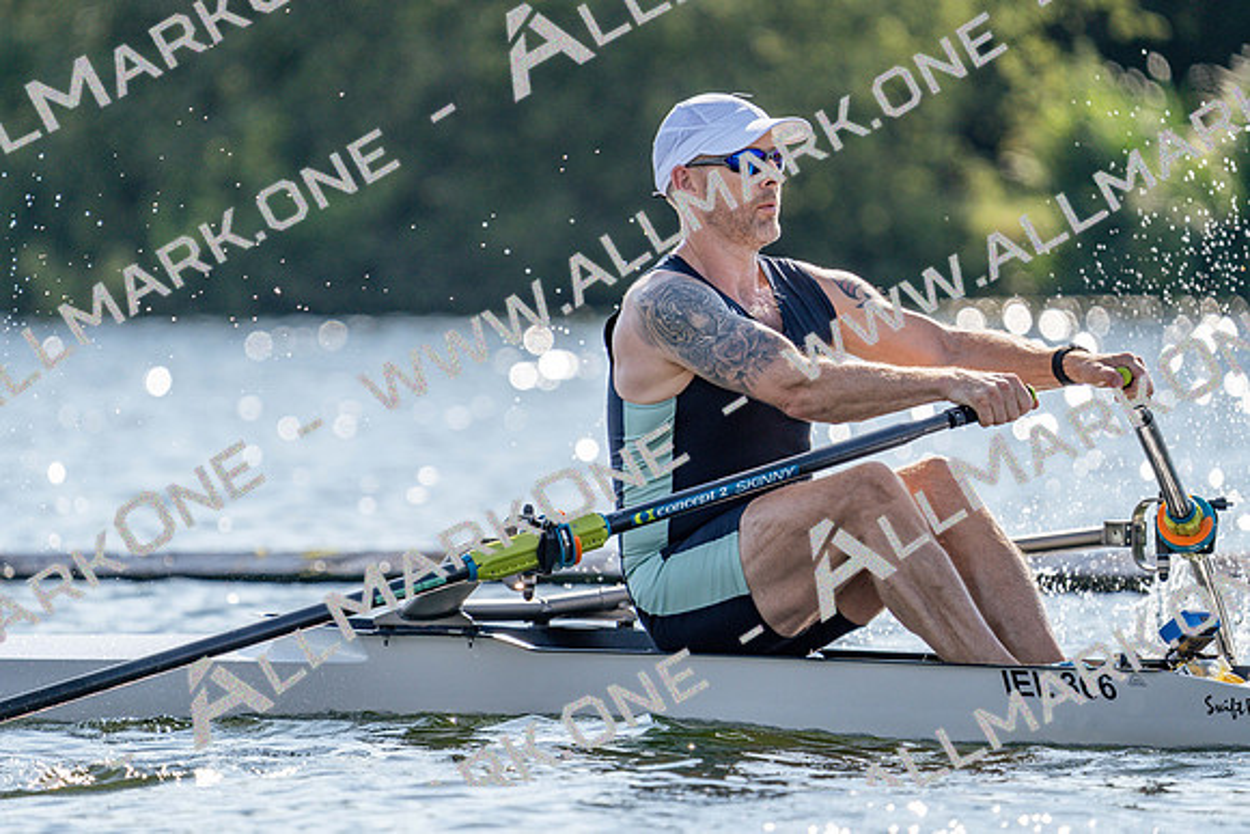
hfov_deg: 4.9
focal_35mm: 422
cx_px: 625
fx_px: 14656
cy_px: 417
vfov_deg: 3.3
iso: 320
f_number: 6.3
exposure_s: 1/1600
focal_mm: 422
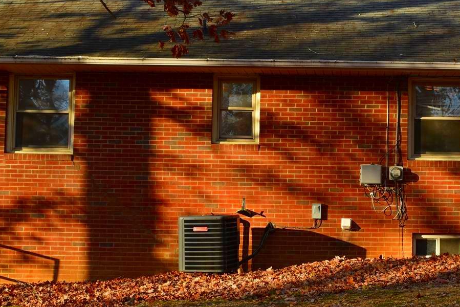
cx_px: 385
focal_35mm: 82
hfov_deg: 24.3
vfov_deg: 16.7
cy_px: 152
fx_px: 1048
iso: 280
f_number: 8
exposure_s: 1/250
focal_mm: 24
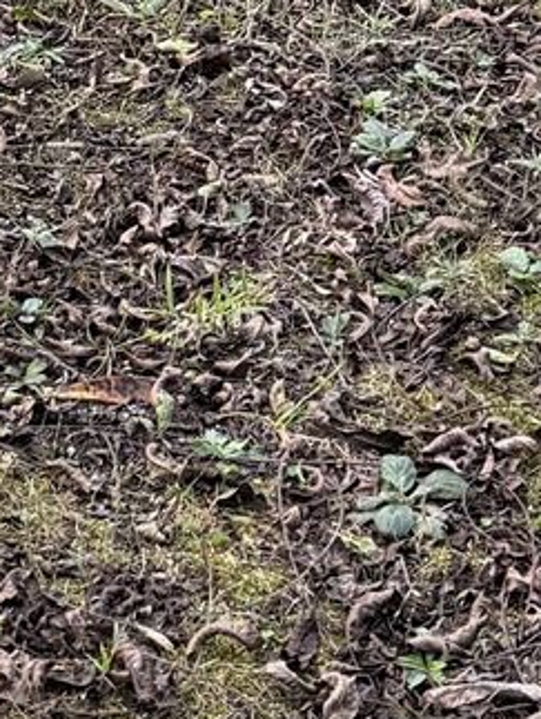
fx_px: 3556
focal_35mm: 171
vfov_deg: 10.7
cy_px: -648
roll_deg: +1.3
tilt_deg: -9.6
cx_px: -272
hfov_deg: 8.5
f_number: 1.78
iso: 100
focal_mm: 6.76
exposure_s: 1/660
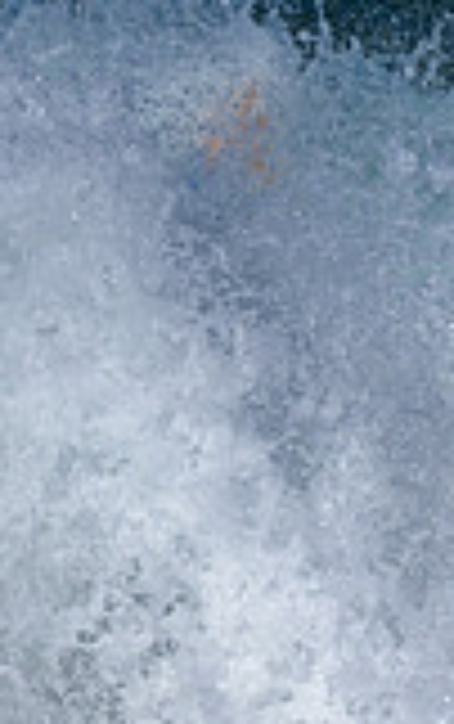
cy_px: 766
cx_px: 143
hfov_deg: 0.4
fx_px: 64247
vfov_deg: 0.6
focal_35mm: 3254
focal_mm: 800
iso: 90
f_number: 6.3
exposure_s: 1/2000
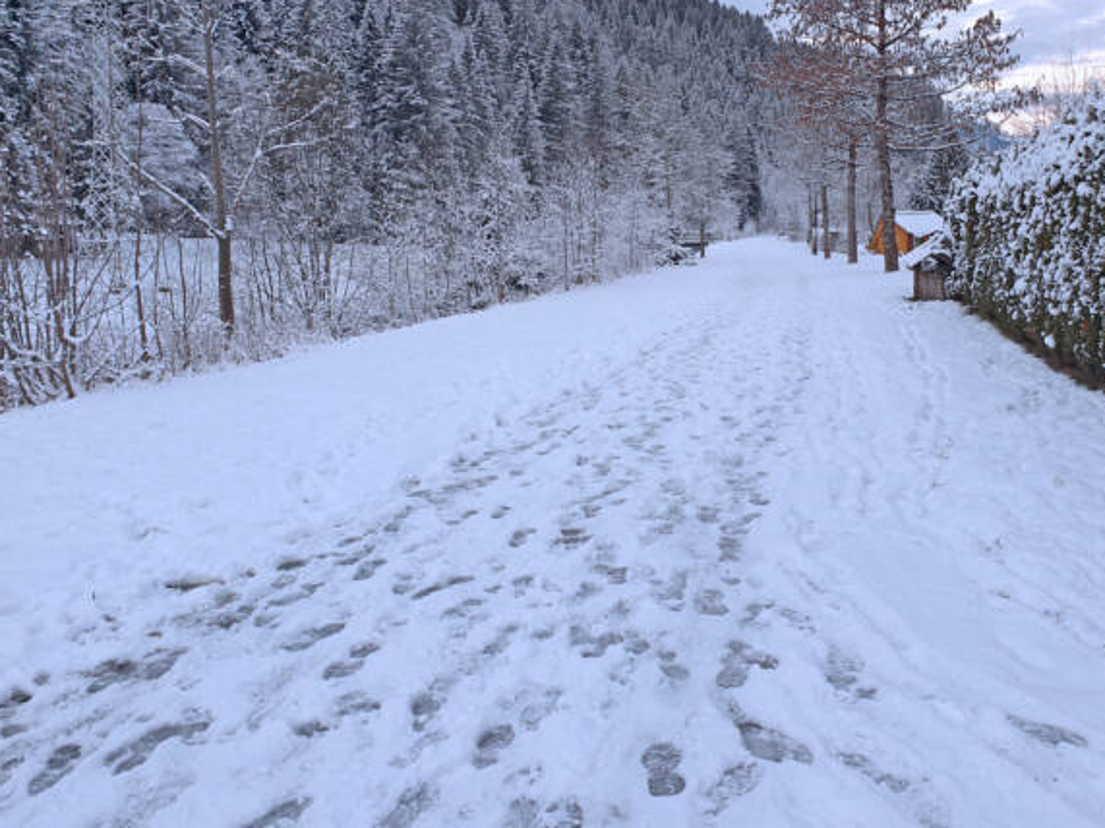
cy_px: 302
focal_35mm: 35
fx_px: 1117
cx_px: 592
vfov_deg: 40.4
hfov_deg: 52.6
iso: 64
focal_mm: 4.3
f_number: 2.4
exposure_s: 1/50
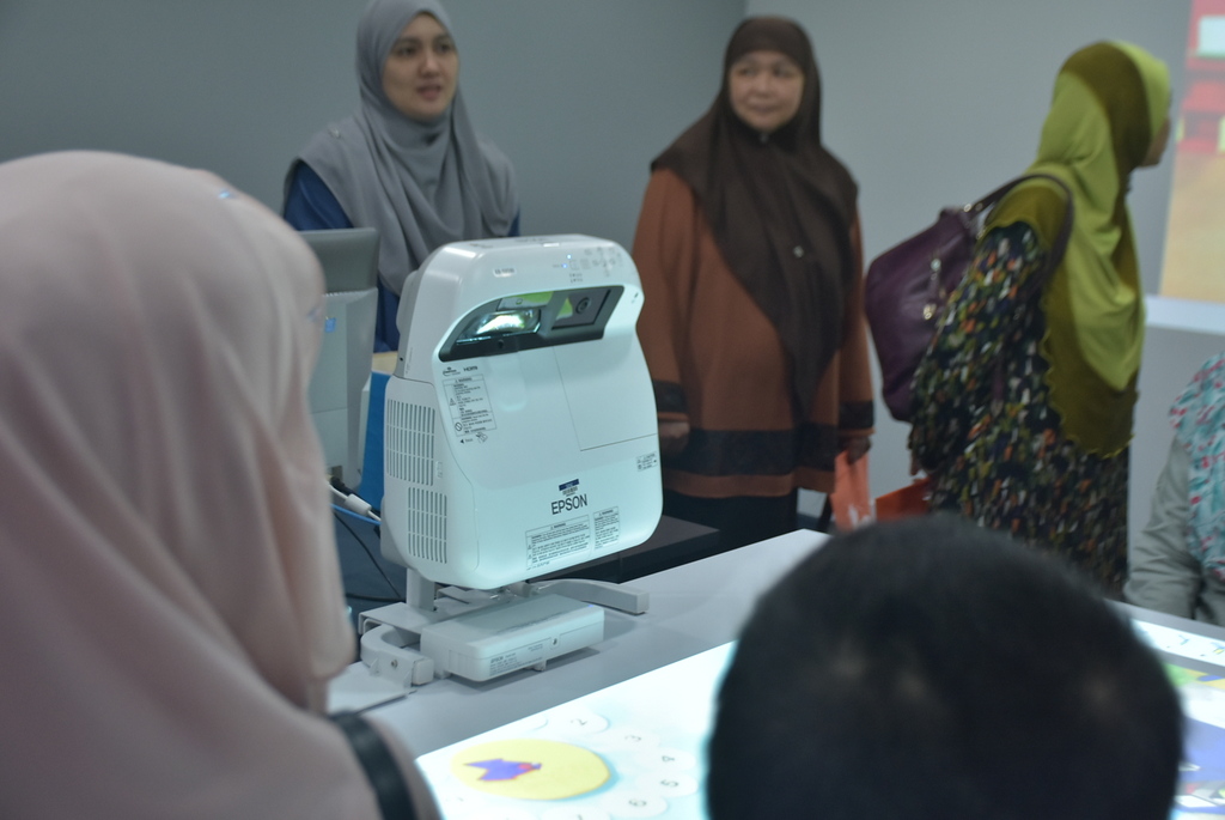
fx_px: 1635
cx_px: 612
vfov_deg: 28.1
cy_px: 410
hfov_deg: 41.1
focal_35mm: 48
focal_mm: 32
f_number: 4
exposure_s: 1/125
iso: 640
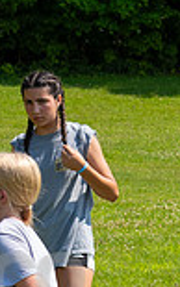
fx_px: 2447
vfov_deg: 6.7
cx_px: 28
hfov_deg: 4.2
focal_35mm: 312
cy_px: 304
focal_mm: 55
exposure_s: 1/800
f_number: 5.6
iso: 200
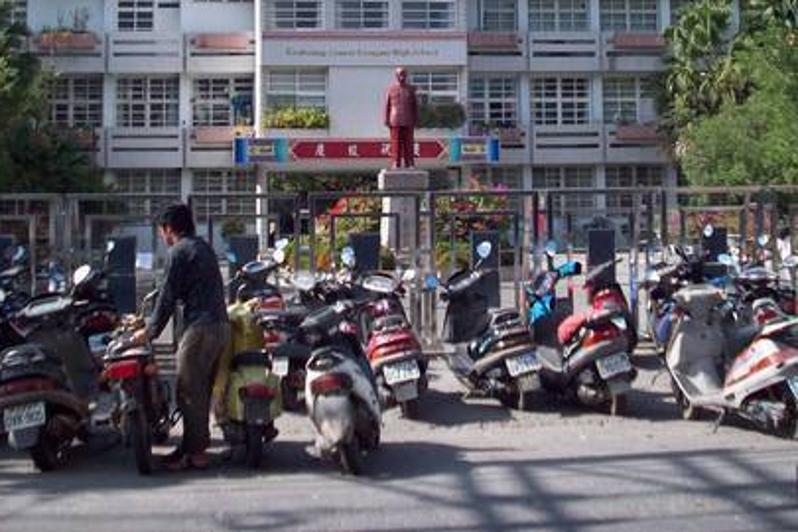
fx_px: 1263
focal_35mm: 57
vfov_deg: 23.4
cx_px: 443
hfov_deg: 35.0
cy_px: 91
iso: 80
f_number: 5.6
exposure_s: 1/271
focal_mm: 6.2
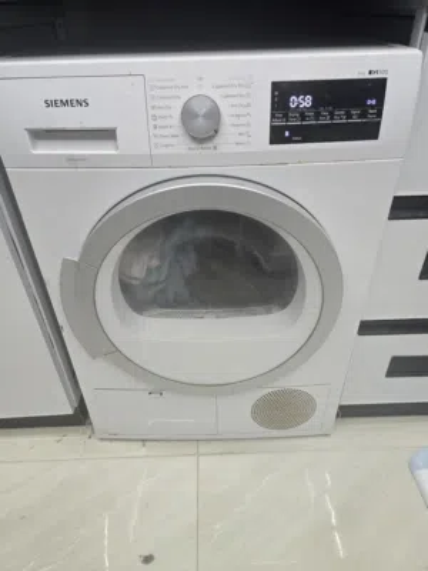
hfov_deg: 58.9
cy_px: 286
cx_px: 214
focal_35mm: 23
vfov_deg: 73.9
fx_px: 379
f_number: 1.7
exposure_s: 1/100
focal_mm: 6.3
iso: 250
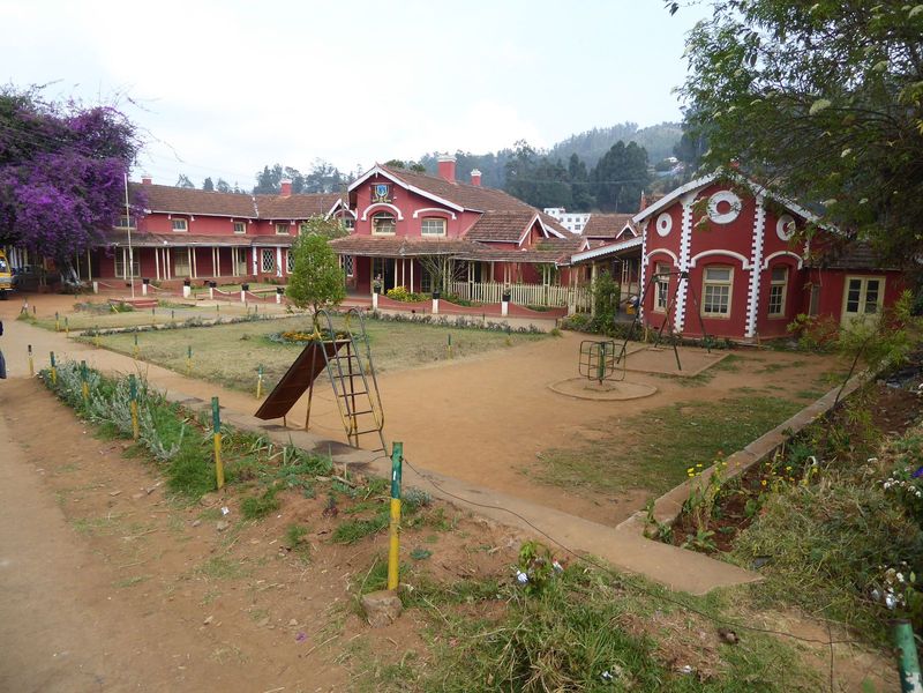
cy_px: 346
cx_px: 462
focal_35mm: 25
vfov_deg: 54.9
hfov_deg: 69.4
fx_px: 667
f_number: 3.3
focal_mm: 4.3
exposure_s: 1/400
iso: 80
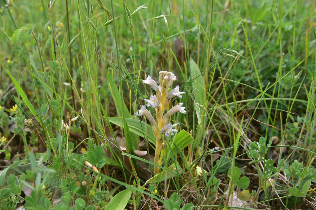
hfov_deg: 39.6
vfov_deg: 27.0
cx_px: 158
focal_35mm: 50
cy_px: 105
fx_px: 439
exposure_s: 1/125
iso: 125
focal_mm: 50
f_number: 8
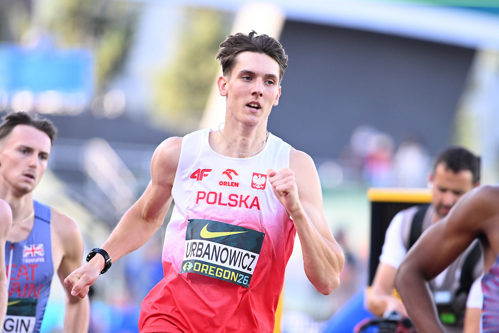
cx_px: 250
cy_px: 166
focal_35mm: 600
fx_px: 8313
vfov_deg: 2.3
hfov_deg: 3.4
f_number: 4.5
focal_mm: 400
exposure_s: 1/800
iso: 1600
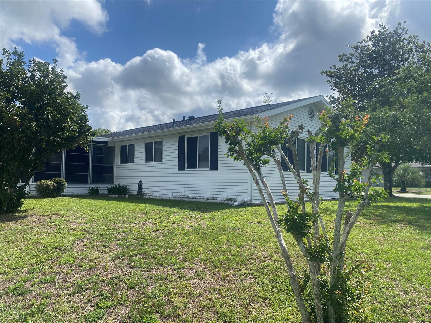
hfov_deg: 67.3
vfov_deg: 53.1
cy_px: 162
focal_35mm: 26
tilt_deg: +1.4
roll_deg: -0.9
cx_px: 216
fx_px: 324
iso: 32
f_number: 1.8
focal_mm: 4.25
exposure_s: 1/4808
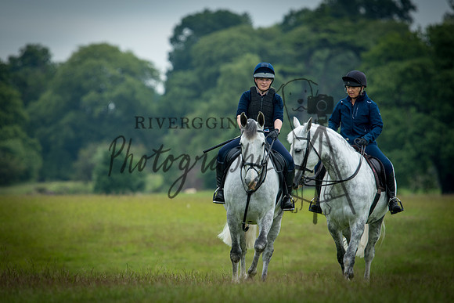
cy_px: 152
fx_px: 5676
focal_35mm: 450
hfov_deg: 4.6
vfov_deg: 3.1
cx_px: 227
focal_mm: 300
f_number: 5
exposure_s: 1/640
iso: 220
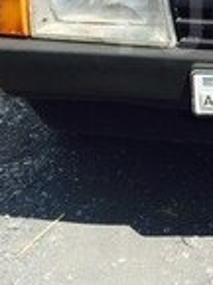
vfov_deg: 19.3
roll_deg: -0.2
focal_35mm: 100
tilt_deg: -24.7
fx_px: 820
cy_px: 24
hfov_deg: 14.0
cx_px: 306
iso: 32
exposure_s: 1/1464
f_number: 2.2
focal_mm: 4.15
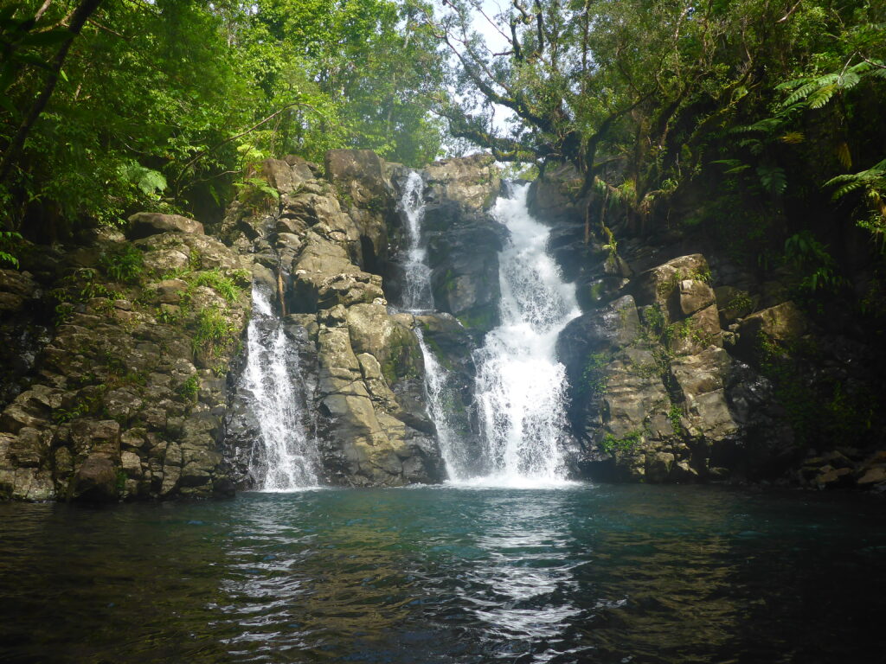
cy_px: 332
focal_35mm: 31
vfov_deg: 45.4
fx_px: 793
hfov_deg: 58.4
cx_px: 443
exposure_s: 1/320
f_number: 3.5
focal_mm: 5.5
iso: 100
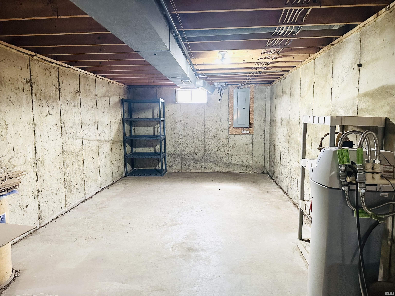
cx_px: 198
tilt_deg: -6.6
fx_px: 274
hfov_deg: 71.6
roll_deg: +0.1
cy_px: 148
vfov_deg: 56.8
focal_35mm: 24
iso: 500
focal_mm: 6.86
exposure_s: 1/60
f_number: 1.78
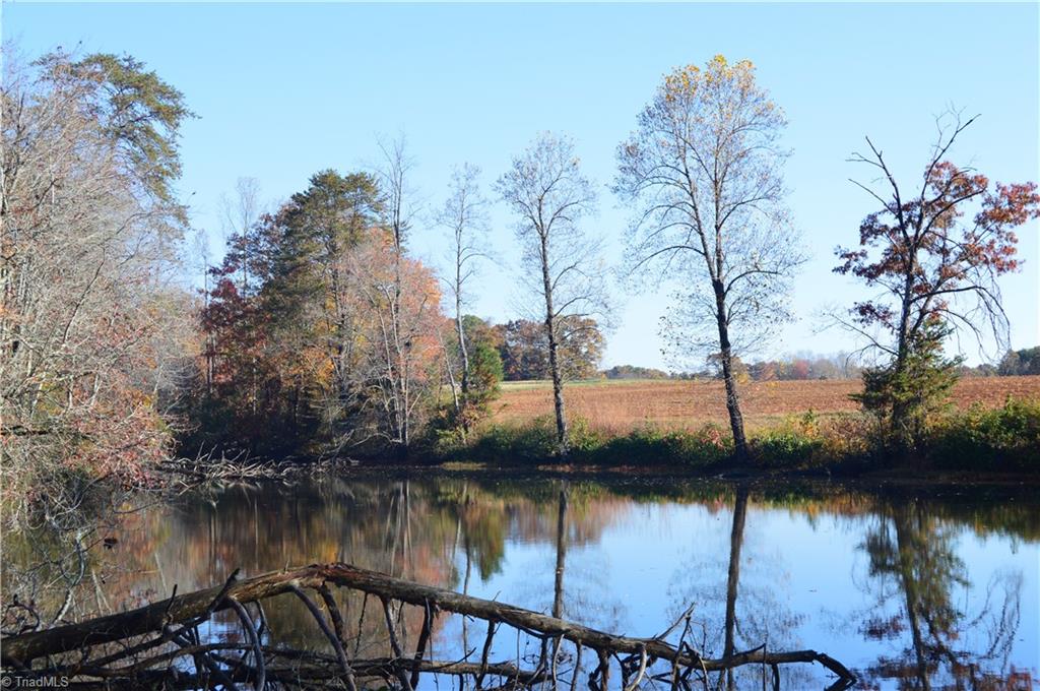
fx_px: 1471
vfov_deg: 26.4
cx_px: 520
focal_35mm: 51
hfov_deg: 38.9
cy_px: 346
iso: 400
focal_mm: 34
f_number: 10
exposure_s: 1/250
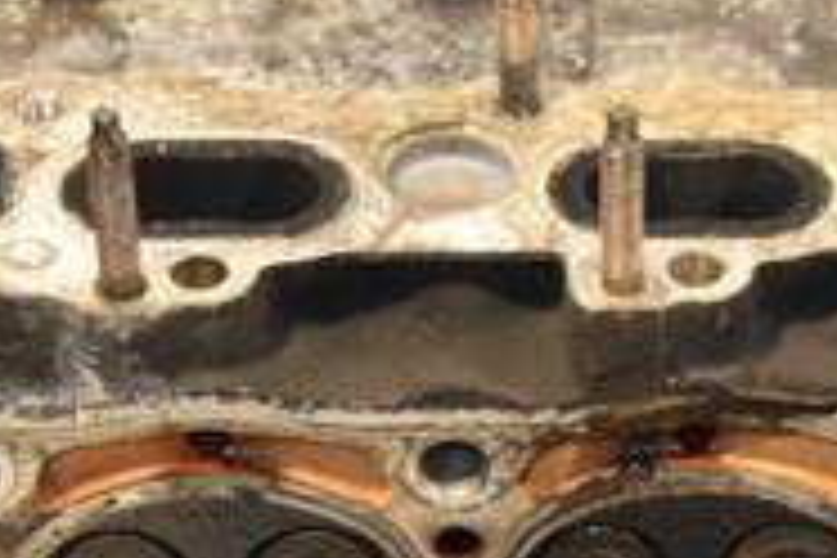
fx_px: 4278
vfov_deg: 7.5
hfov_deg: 11.1
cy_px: 414
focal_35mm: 184
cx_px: 878
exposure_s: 1/100
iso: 800
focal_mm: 38
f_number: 5
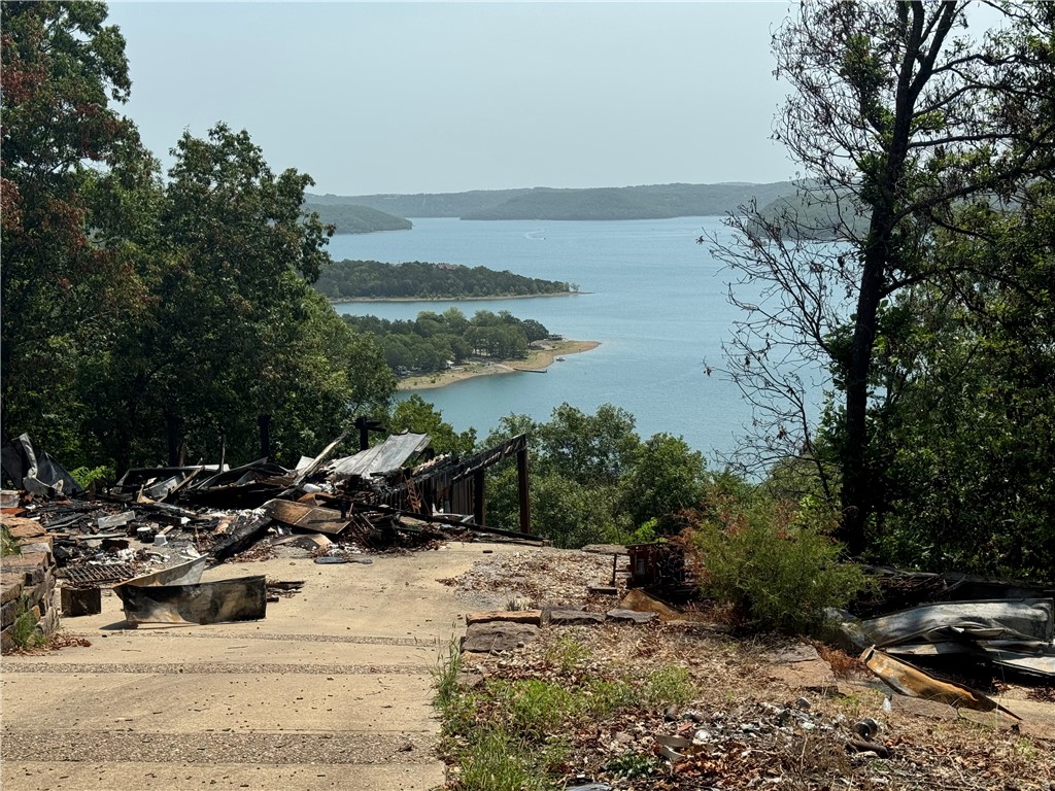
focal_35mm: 48
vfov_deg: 30.3
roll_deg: +1.0
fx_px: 1463
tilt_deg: -9.6
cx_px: 528
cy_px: 396
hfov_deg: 39.7
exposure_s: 1/5376
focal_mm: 6.76
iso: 64
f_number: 1.78
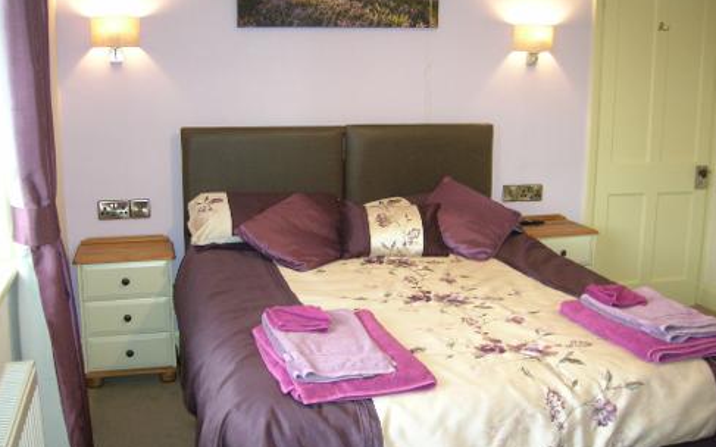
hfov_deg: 52.8
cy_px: 214
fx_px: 722
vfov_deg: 34.4
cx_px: 354
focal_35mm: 37
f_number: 2.9
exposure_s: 1/20.6
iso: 200
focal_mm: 5.7
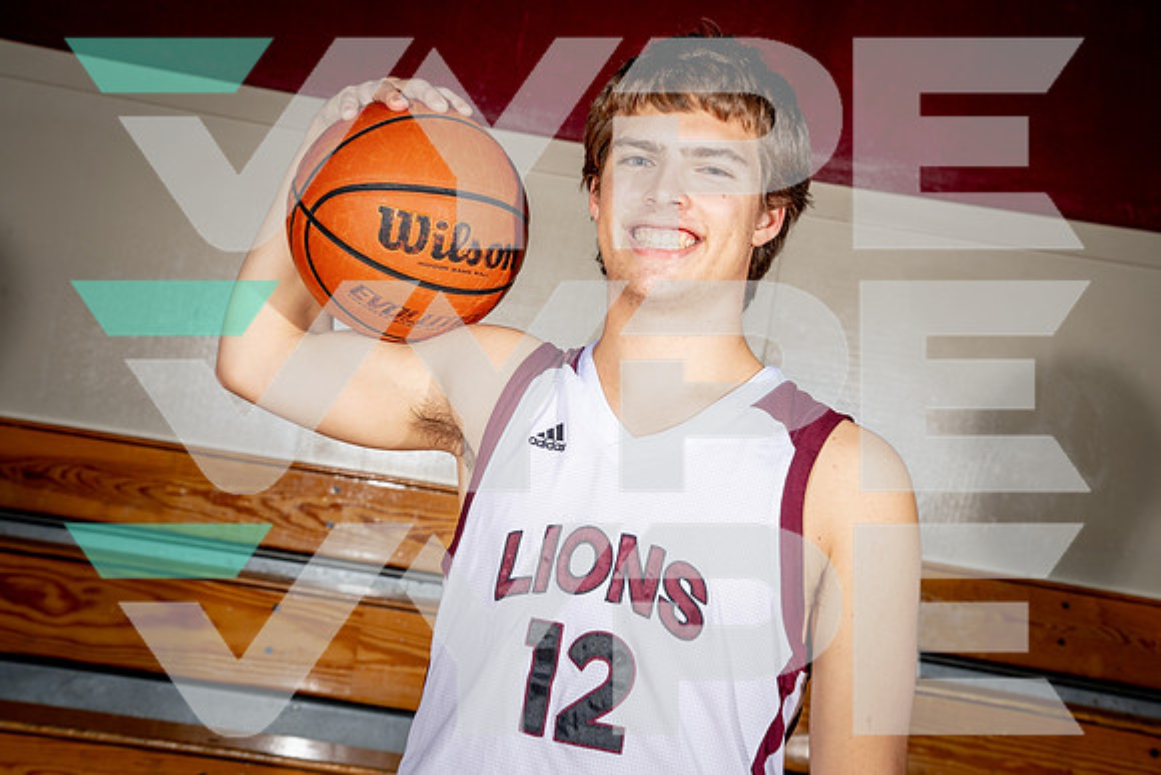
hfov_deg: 38.2
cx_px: 580
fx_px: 1677
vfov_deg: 26.0
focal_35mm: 52
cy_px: 388
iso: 100
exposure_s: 1/250
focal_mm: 52
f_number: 8
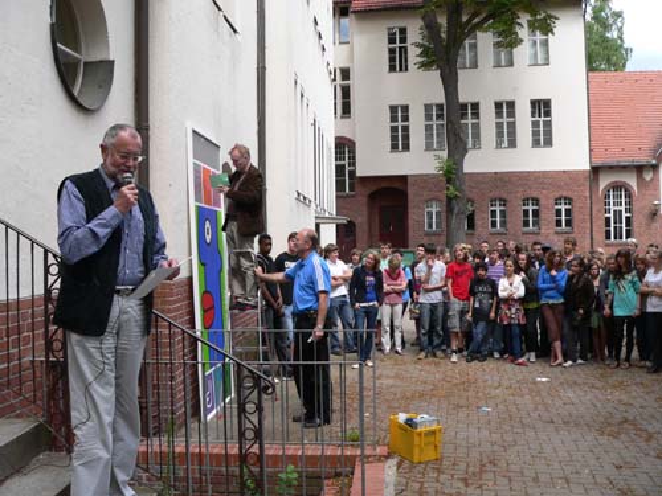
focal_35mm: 36
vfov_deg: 39.7
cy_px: 248
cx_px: 331
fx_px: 688
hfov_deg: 51.4
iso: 80
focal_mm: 6
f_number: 4
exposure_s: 1/200
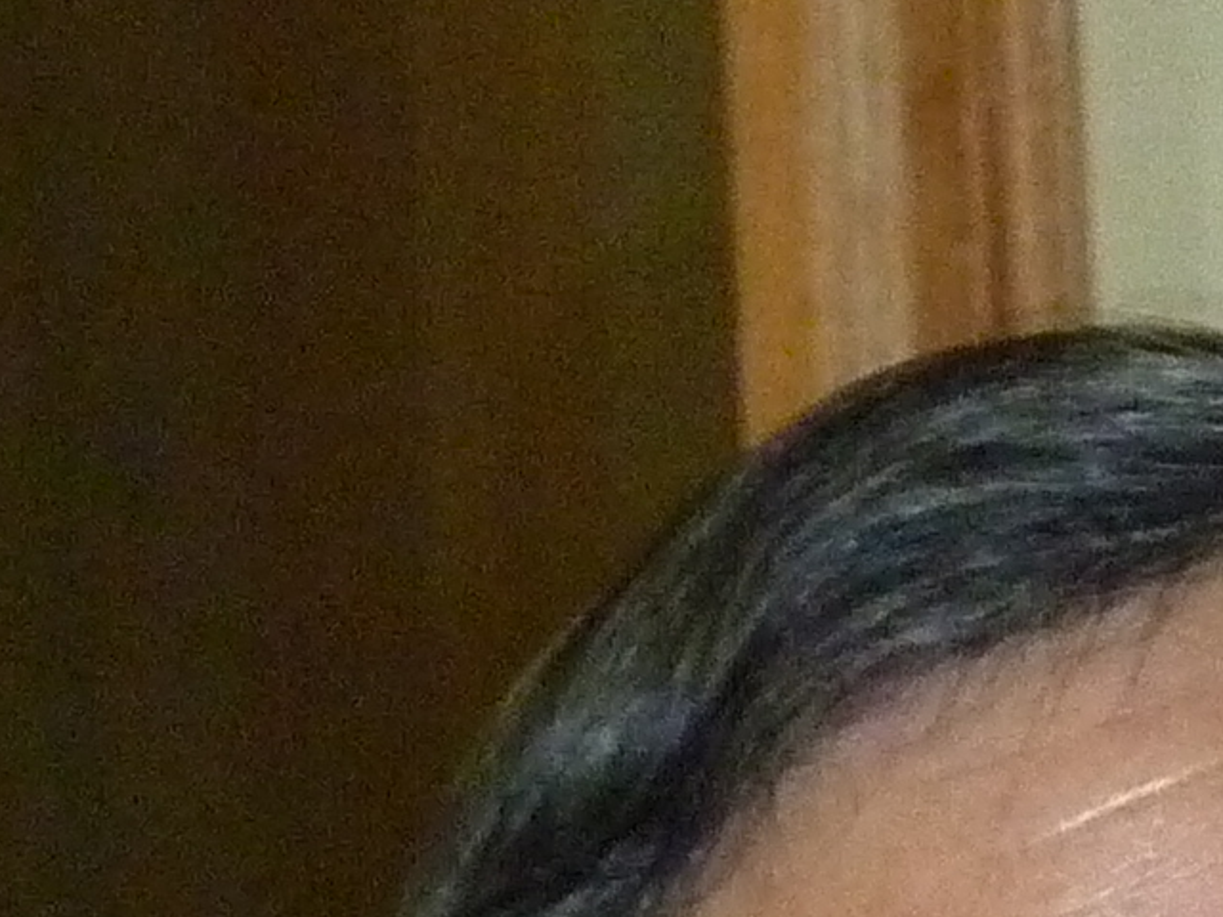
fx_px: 19573
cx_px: 1533
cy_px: 1421
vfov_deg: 2.7
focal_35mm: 554
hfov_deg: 3.6
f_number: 4.3
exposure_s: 1/40
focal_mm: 15.8
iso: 500
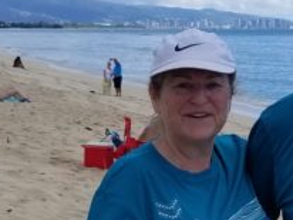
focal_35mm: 129
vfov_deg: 11.5
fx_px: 1093
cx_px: 306
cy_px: 57
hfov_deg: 15.0
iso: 50
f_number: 1.7
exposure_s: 1/2968
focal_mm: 4.25
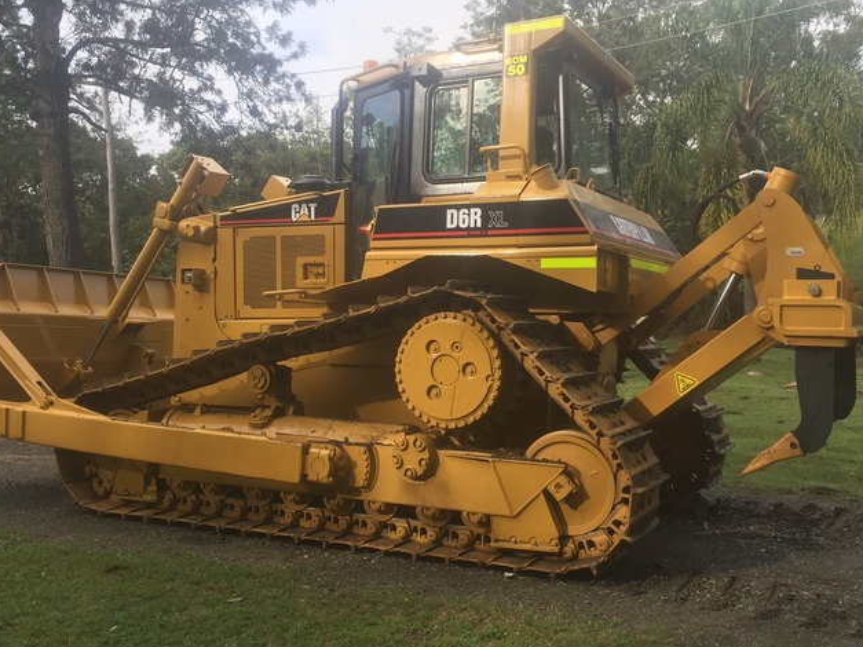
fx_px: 922
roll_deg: +0.7
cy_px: 354
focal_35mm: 37
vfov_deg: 38.6
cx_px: 381
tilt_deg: +1.7
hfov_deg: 50.0
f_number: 2.2
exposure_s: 1/425
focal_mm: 4.15
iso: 32
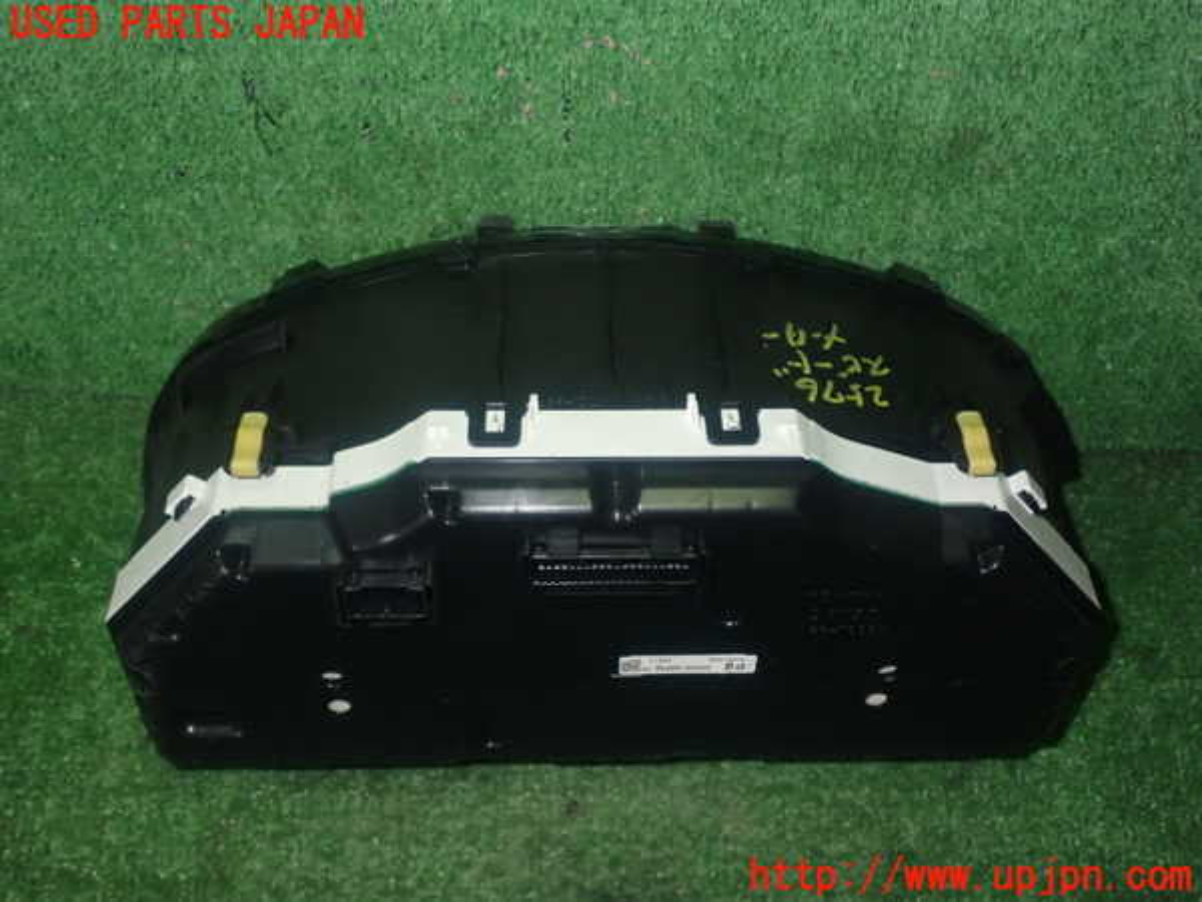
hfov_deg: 45.8
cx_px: 601
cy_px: 451
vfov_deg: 35.1
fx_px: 1424
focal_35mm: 41
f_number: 8
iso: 800
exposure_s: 1/40
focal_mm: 7.31
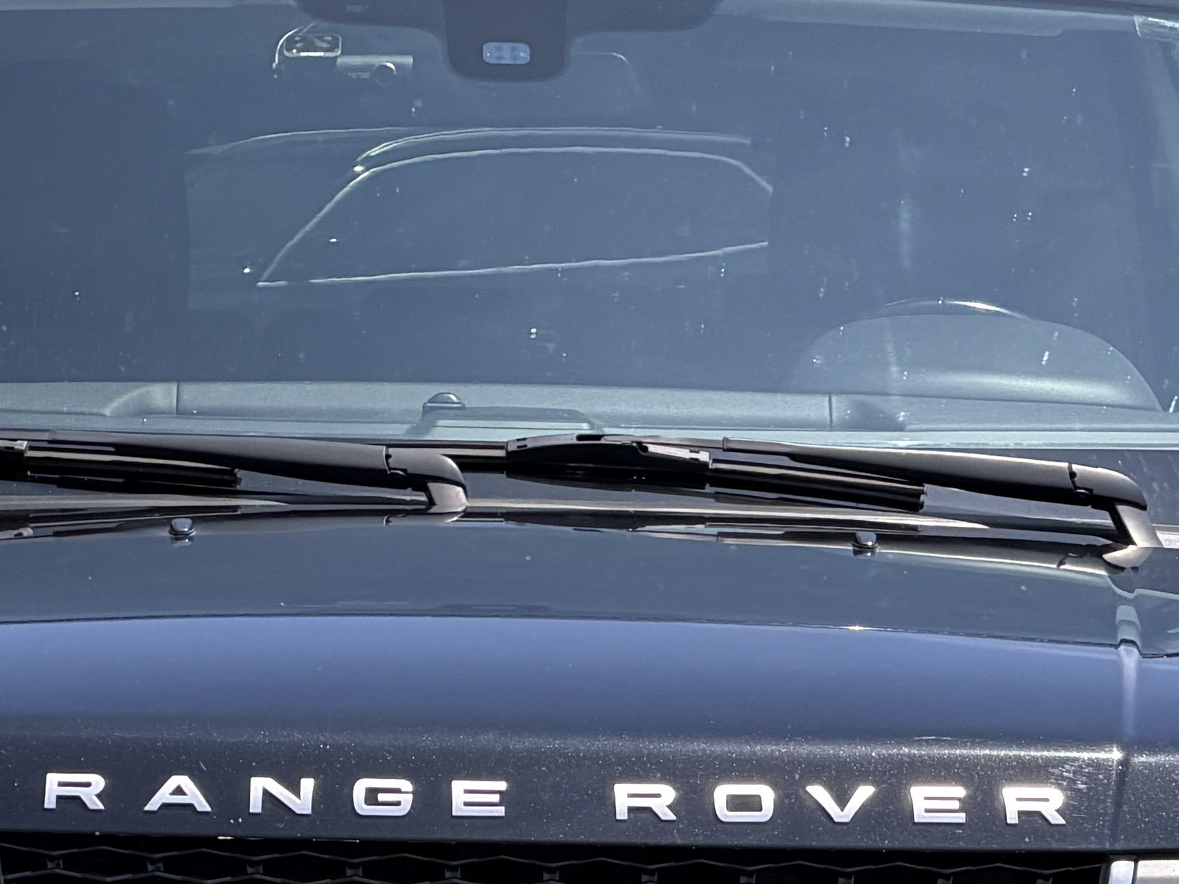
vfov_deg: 4.4
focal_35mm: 336
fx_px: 11444
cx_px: 515
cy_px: 905
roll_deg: +1.4
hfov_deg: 5.9
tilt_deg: -3.3
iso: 50
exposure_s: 1/638
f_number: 2.8
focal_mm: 16.89
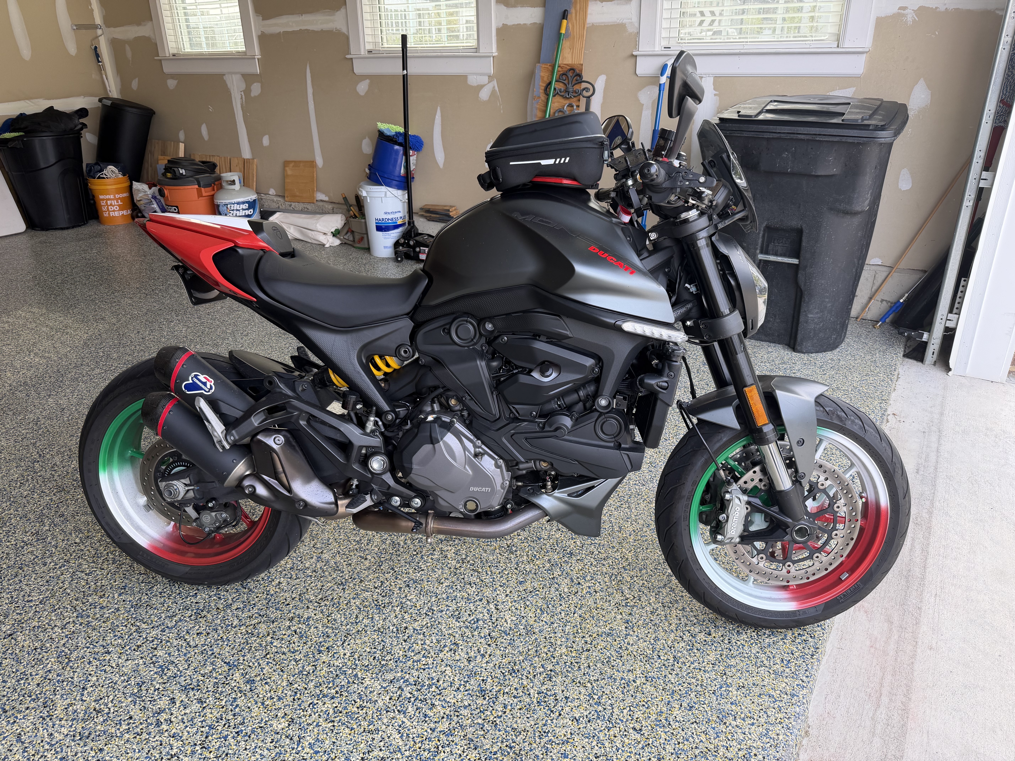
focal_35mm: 24
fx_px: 704
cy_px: 380
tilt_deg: -24.7
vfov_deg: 56.8
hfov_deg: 71.6
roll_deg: +0.8
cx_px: 508
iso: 64
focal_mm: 6.76
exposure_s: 1/195
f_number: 1.78
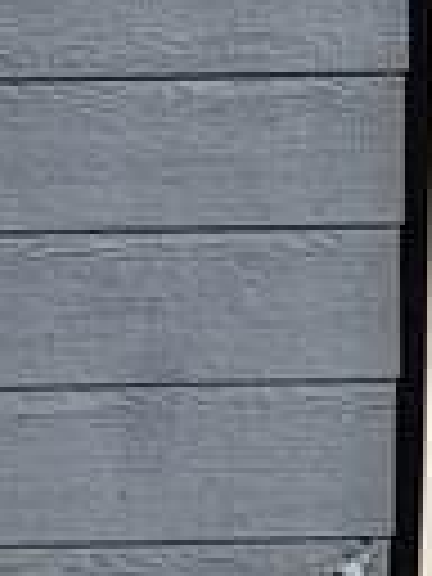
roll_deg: +2.2
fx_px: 1747
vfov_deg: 16.8
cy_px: -315
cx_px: 1314
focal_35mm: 105
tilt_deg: +4.2
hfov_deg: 10.2
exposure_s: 1/799
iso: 20
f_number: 2.2
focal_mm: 2.22
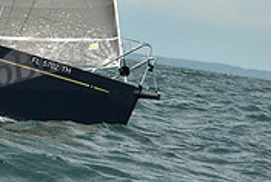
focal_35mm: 543
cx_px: -163
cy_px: 10
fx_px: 4094
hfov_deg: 3.8
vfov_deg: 2.5
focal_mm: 165
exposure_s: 1/1250
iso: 320
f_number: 9
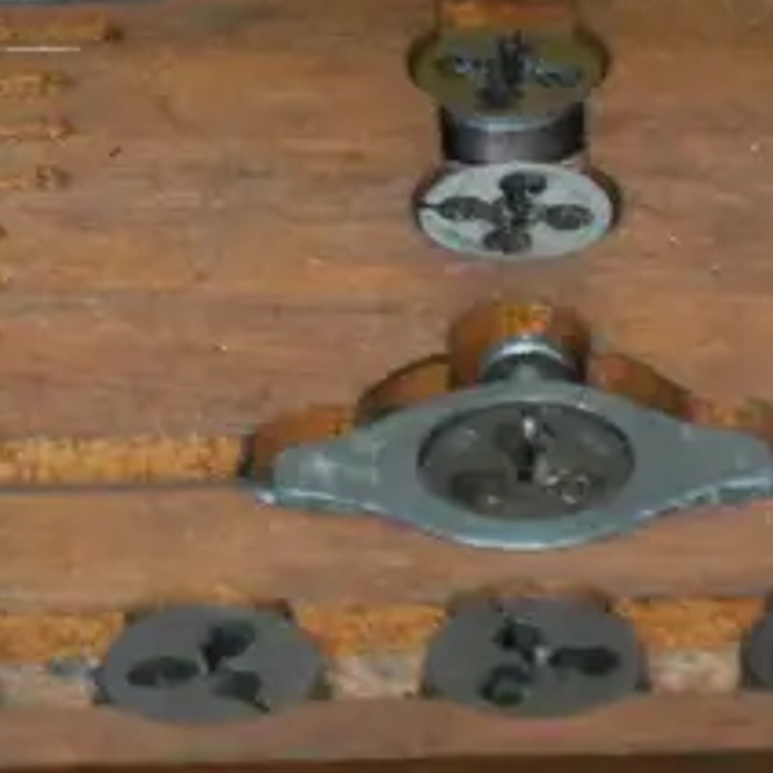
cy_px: -392
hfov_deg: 7.1
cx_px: 605
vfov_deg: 7.0
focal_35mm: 248
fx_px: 6266
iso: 3200
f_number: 5.5
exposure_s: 1/15
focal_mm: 29
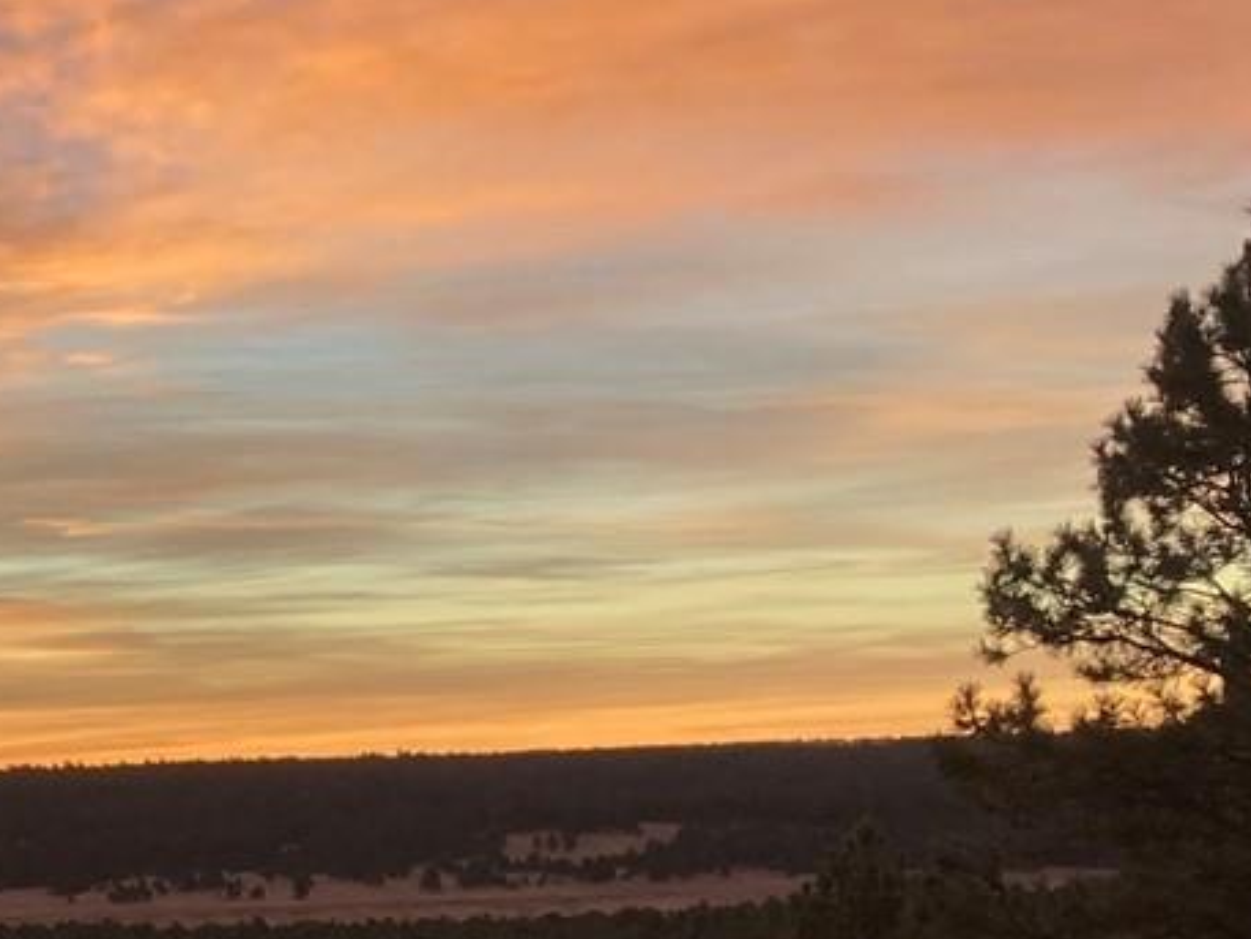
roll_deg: +0.8
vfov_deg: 14.9
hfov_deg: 17.9
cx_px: -632
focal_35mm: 98
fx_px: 3543
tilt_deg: -0.1
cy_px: 829
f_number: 1.8
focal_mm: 3.99
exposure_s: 1/122
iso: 25
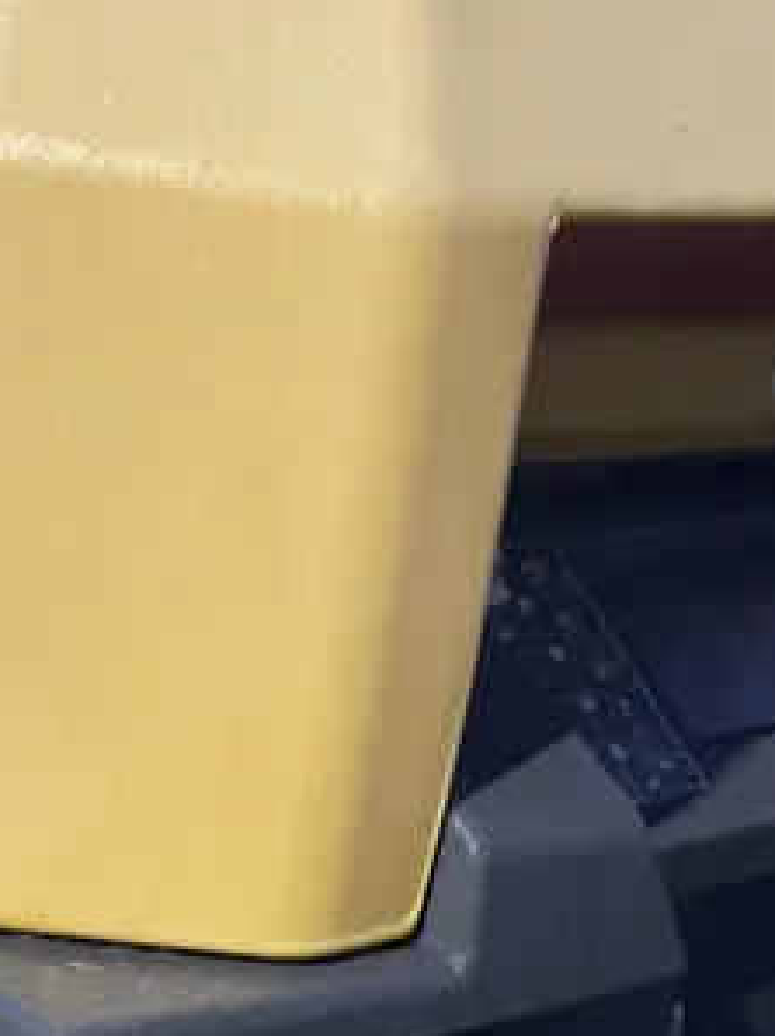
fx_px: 1913
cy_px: 1045
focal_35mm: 64
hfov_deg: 22.6
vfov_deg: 28.4
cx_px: 170
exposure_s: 1/43
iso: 500
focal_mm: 4.2
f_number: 1.6
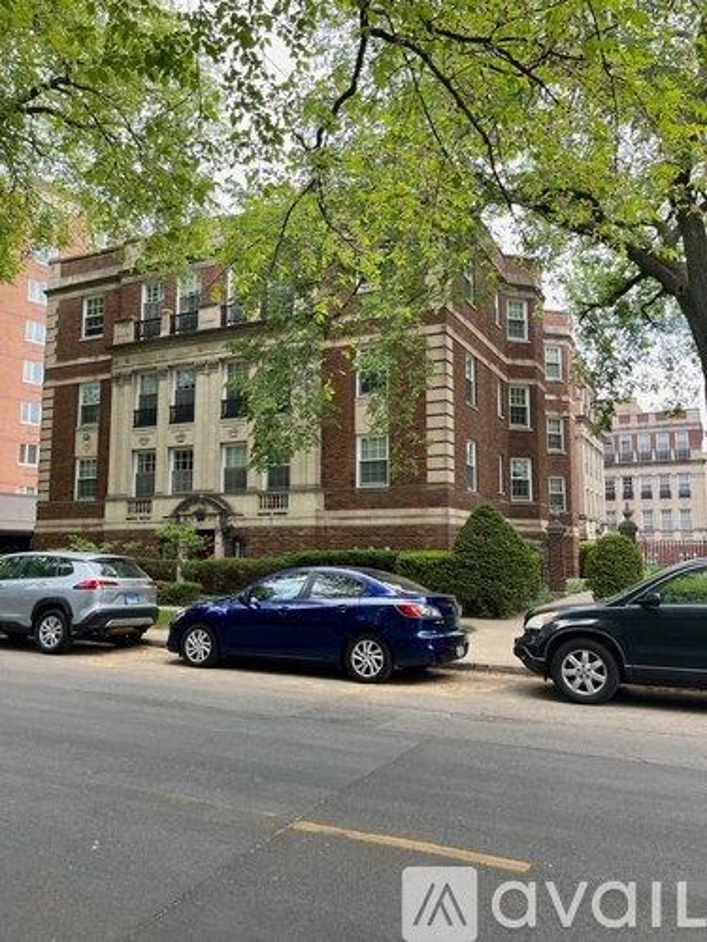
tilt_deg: +8.4
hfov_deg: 53.1
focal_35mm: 26
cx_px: 354
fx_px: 708
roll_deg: +1.8
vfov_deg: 67.3
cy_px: 471
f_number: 1.6
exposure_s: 1/422
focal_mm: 5.1
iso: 50
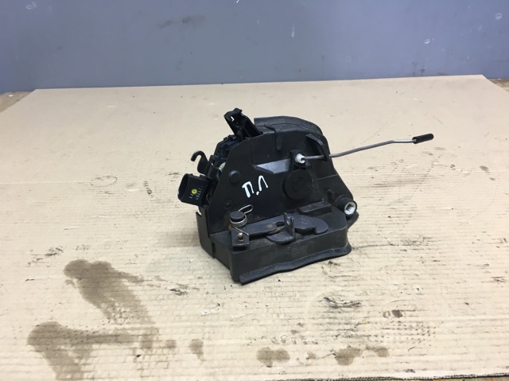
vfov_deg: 48.2
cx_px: 254
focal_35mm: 29
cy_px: 190
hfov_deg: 61.7
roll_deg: +1.1
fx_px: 426
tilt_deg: -28.5
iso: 64
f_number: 2.2
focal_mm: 4.15
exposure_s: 1/33
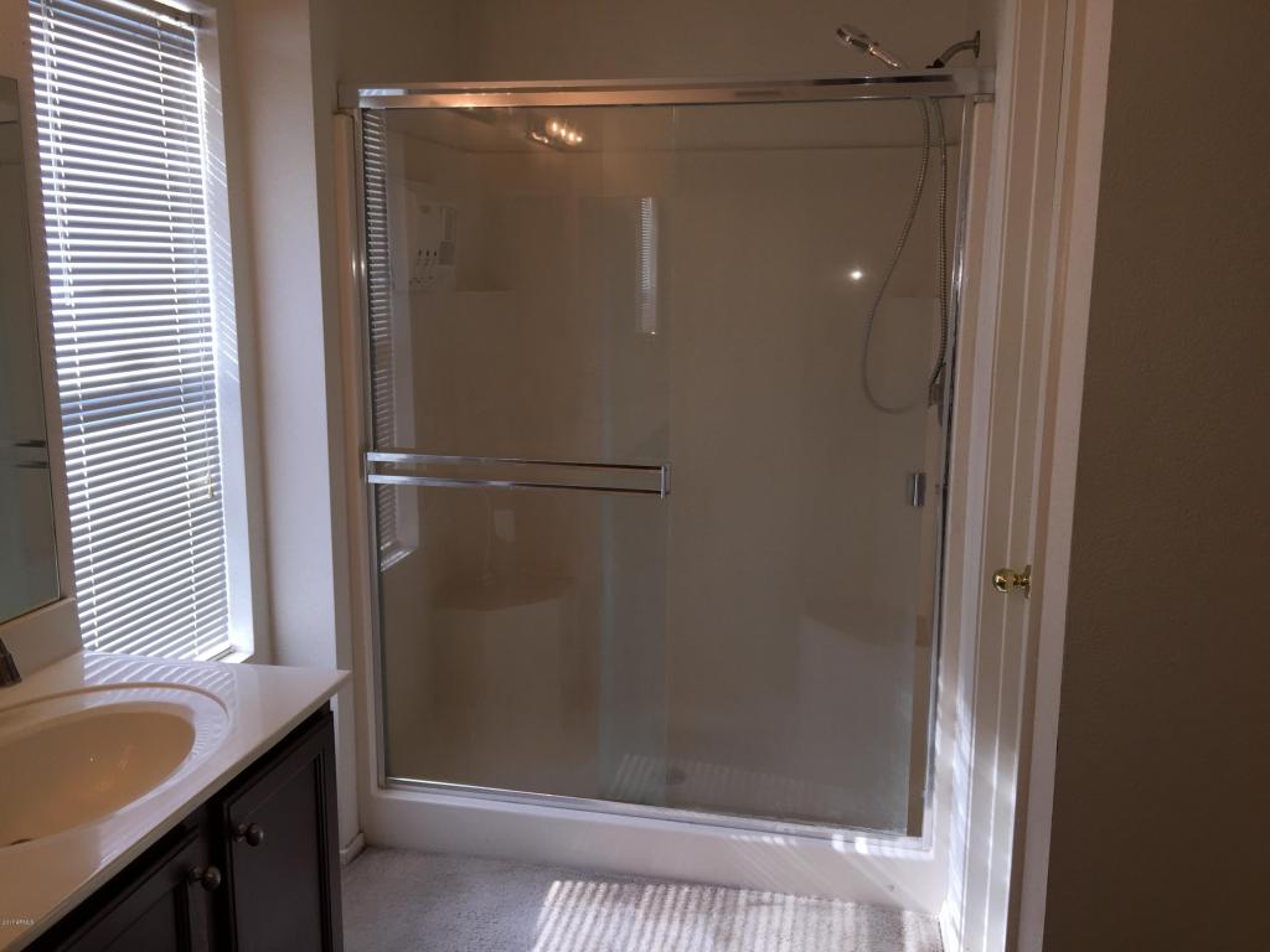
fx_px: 1064
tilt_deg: -9.5
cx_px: 635
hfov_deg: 61.7
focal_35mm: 29
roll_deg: -1.0
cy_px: 476
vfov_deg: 48.2
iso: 40
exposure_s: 1/120
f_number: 2.2
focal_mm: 4.15
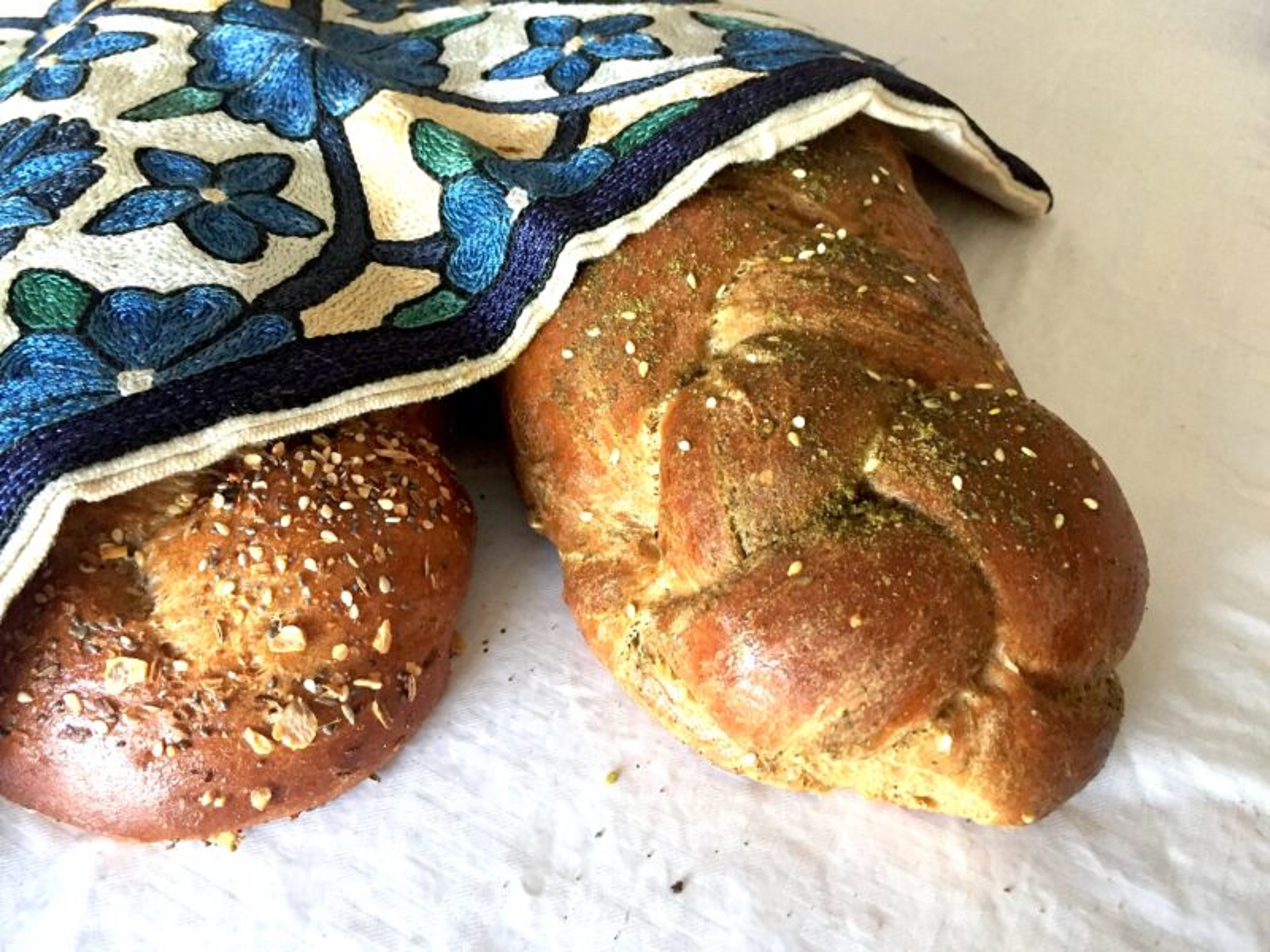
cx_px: 635
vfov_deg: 48.2
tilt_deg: -44.3
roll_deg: -2.8
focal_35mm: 29
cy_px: 476
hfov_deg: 61.7
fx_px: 1064
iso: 200
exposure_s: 1/33
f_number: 2.2
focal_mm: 4.15
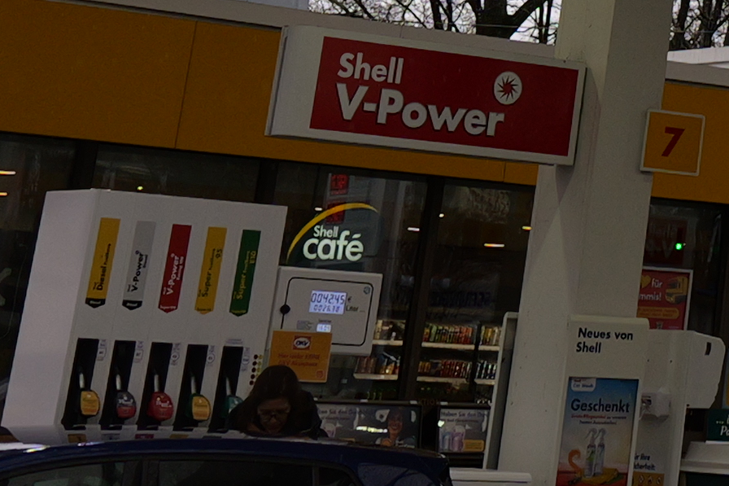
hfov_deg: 13.6
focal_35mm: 134
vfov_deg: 9.0
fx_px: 2713
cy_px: -768
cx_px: 1322
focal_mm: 20
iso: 400
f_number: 4
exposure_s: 1/640
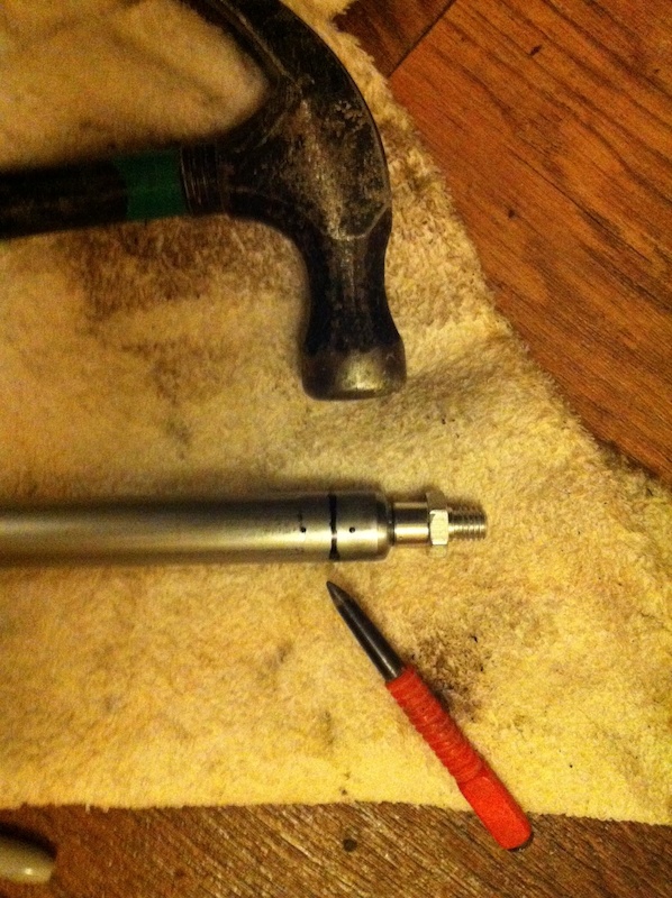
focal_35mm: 35
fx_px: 908
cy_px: 449
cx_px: 336
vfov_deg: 52.7
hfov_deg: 40.6
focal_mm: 3.85
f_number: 2.8
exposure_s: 1/15
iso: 1000
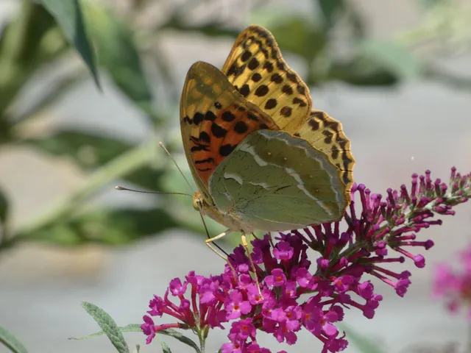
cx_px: 236
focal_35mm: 737
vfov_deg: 2.0
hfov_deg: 2.7
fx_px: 10028
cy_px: 176
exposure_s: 1/320
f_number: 5.6
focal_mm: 132.1
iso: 80
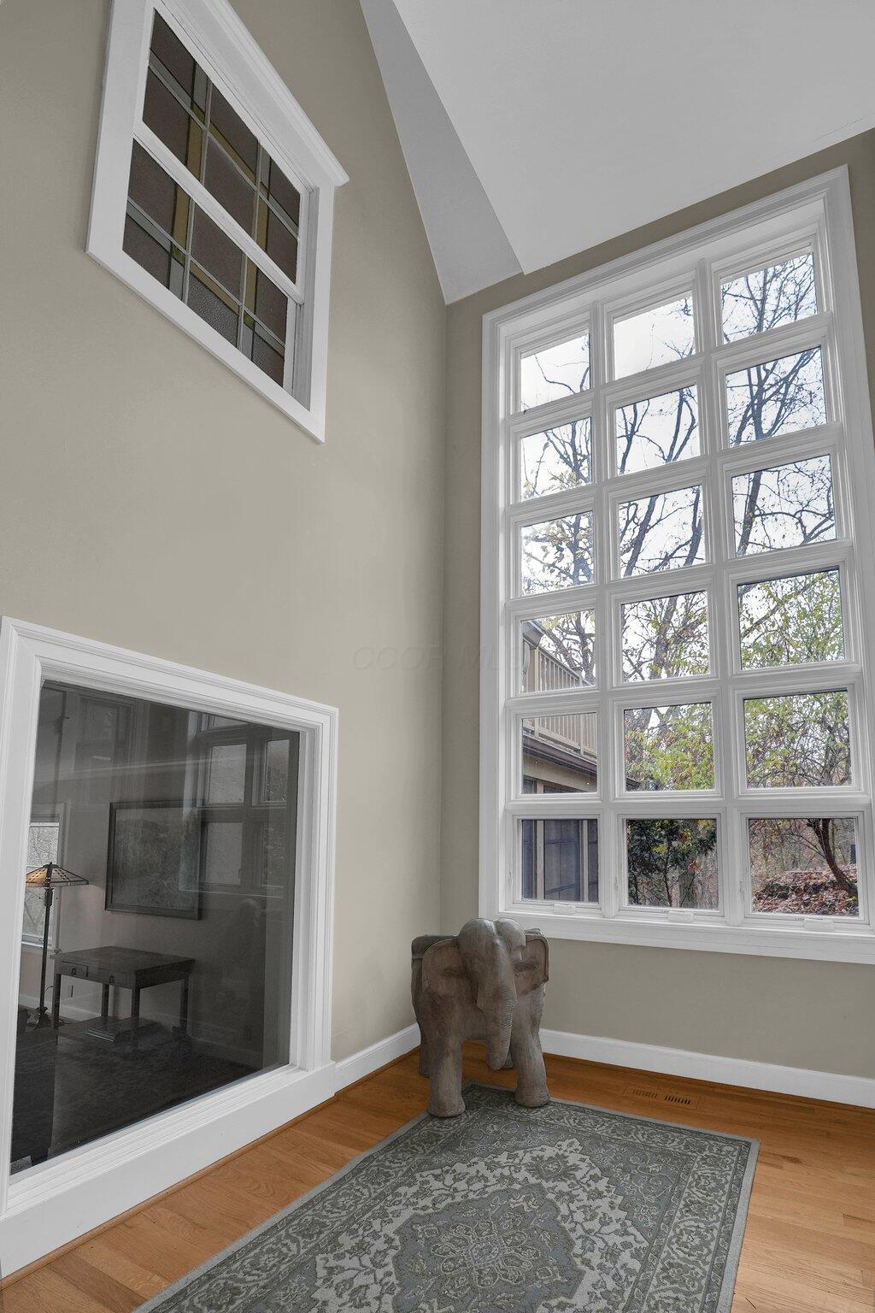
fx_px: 510
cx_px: 438
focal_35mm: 14
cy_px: 656
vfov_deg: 104.3
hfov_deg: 81.2
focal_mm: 14
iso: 640
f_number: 6.3
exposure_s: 1/40
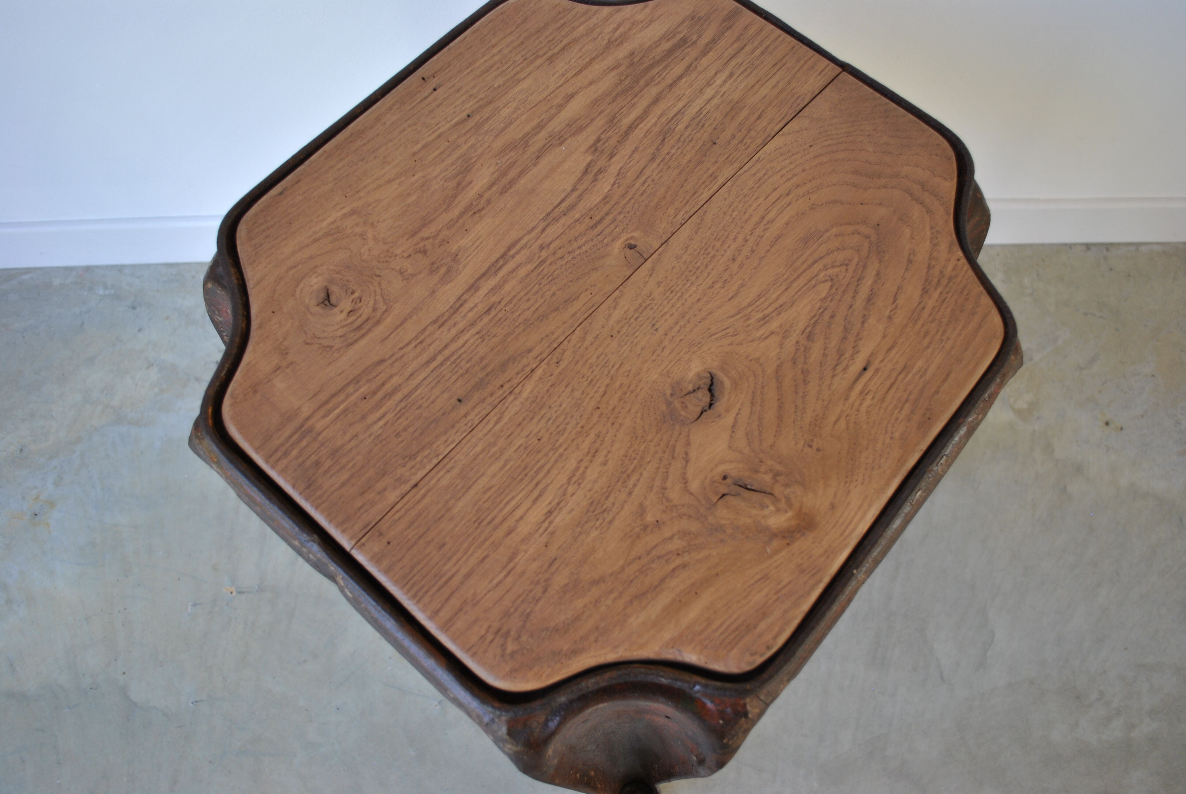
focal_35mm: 33
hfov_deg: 57.2
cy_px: 397
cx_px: 593
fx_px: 1088
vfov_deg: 40.1
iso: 200
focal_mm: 22
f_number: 4
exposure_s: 1/60
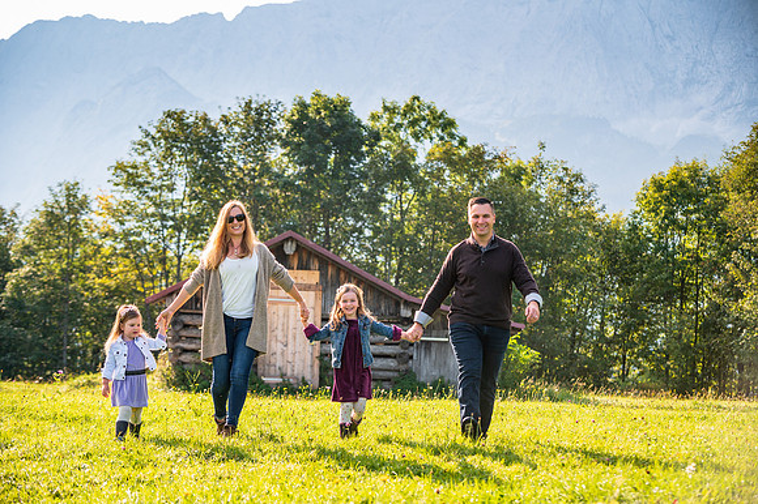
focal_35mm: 82
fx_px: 1726
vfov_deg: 16.6
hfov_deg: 24.8
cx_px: 379
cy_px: 252
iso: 200
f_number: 4.5
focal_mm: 82
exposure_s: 1/250
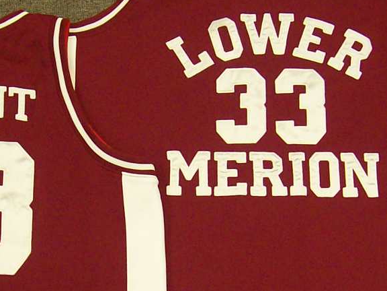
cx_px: 85
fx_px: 1118
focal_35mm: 100
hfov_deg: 19.5
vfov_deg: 14.7
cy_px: 257
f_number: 2.7
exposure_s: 1/32
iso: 109
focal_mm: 6
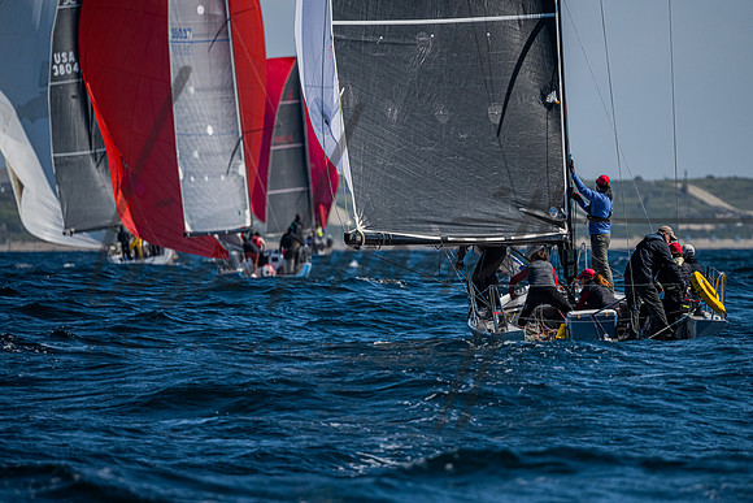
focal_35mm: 458
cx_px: 427
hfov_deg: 4.5
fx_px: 9573
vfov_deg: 3.0
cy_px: 280
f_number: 5.6
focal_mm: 400
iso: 400
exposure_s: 1/6400
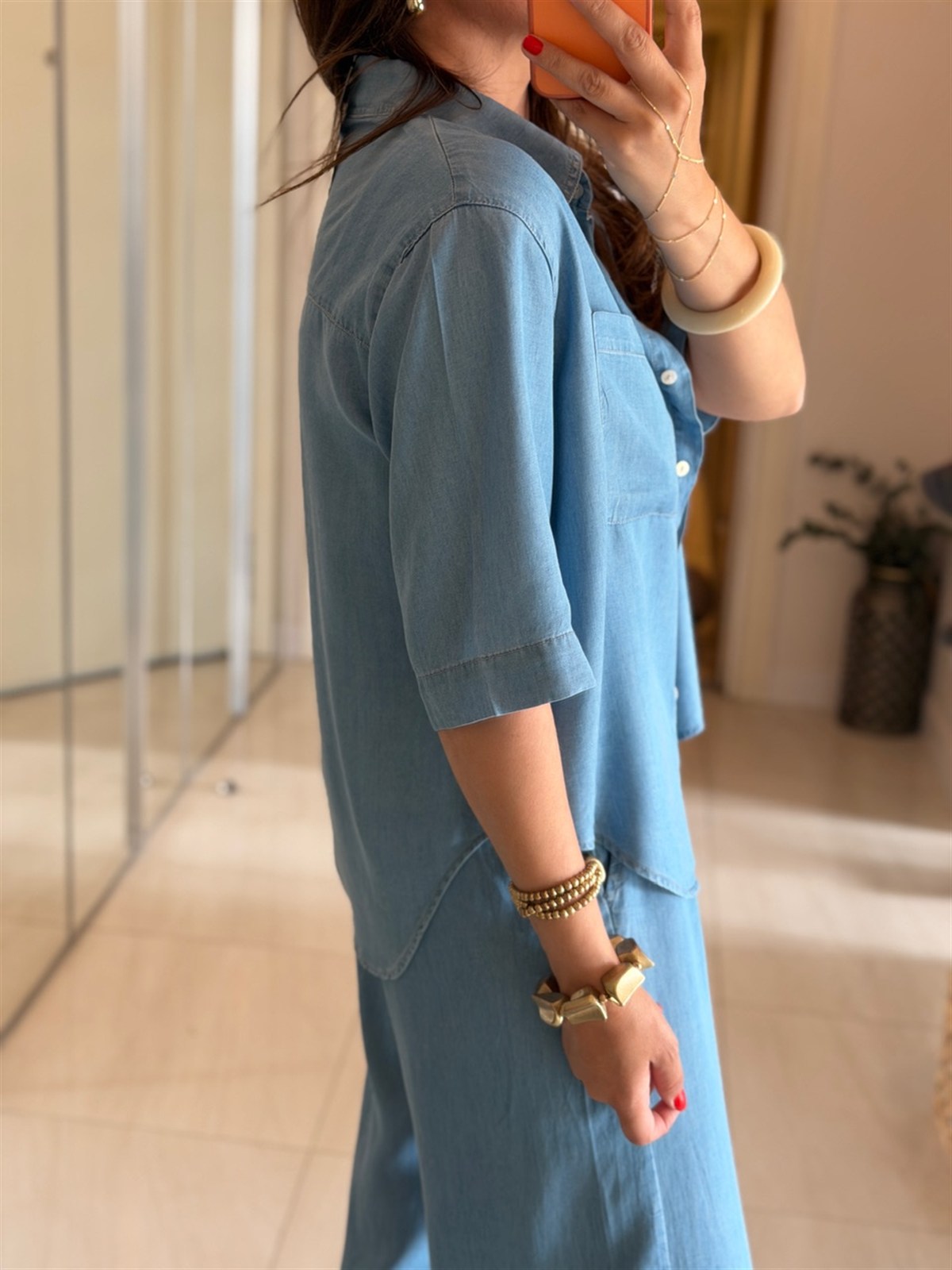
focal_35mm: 48
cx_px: 476
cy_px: 635
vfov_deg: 39.7
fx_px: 1760
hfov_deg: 30.3
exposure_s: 1/60
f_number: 1.78
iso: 100
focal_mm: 6.76
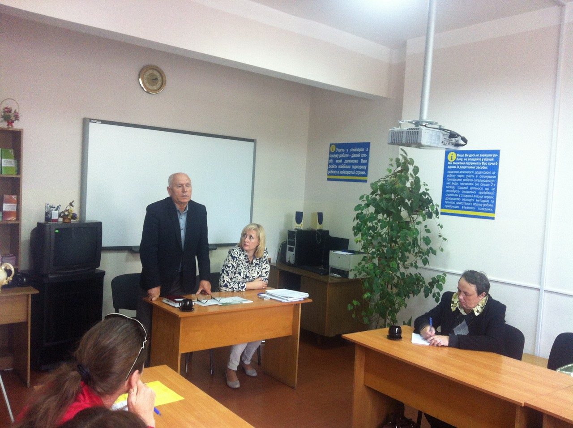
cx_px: 286
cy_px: 214
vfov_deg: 40.6
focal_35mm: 35
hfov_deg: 52.7
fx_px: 578
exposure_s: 1/17
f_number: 2.8
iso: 125
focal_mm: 3.85
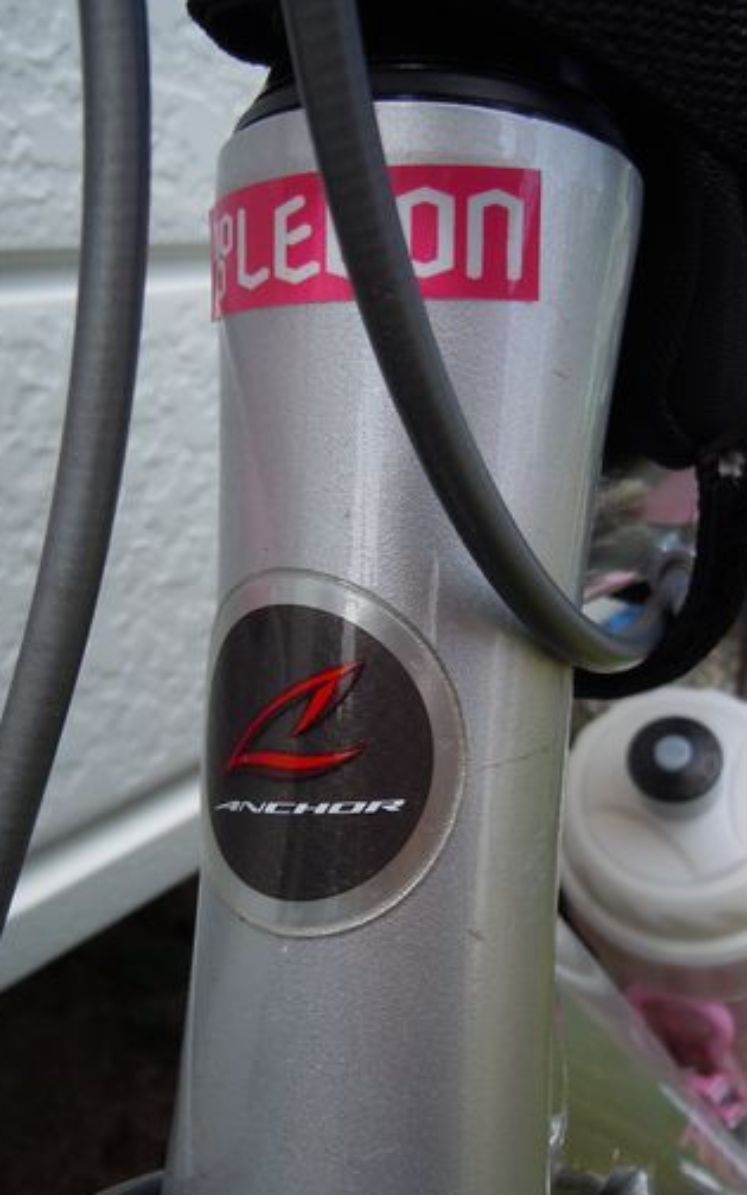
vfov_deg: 52.7
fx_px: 1205
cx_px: 363
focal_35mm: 37
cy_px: 611
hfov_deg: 34.4
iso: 100
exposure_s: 1/400
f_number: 4
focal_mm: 5.9
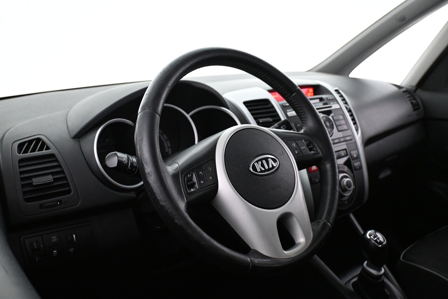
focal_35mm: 33
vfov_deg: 40.0
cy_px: 150
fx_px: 411
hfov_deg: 57.2
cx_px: 224
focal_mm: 22
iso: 4000
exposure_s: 1/50
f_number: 4
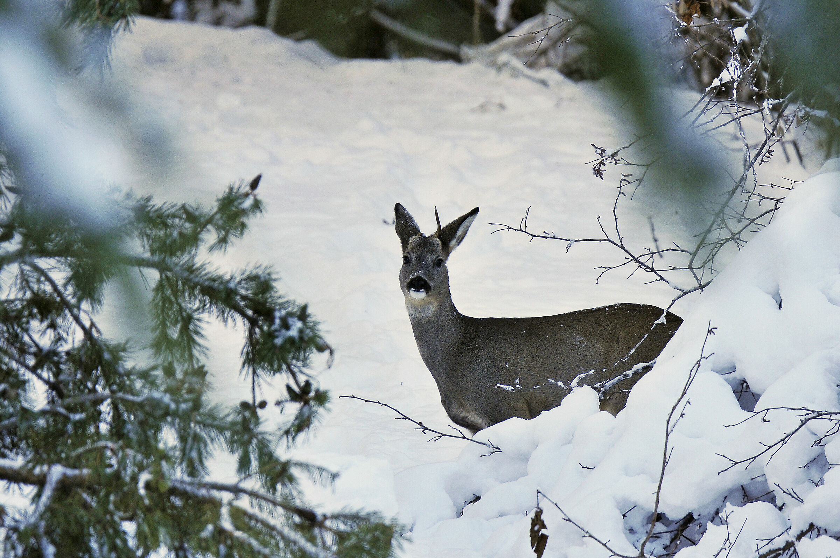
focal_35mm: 900
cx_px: 420
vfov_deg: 1.5
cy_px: 279
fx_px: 20974
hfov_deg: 2.3
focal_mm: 600
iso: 400
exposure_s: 1/200
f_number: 7.1
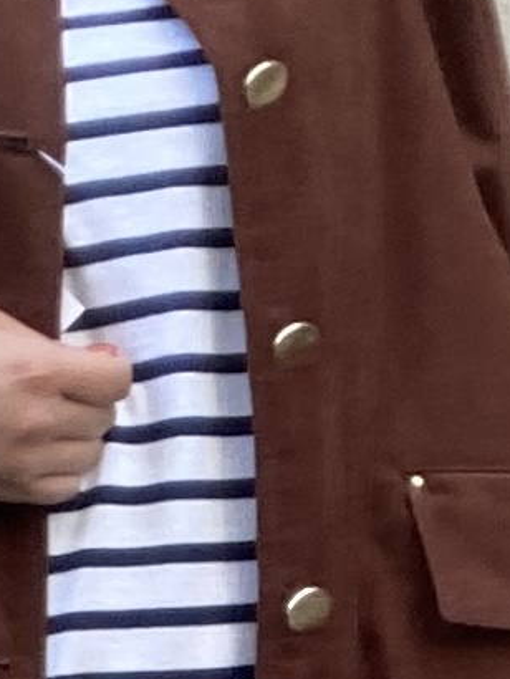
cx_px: 129
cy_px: 1099
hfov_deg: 9.8
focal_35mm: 152
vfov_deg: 12.2
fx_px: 2983
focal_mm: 2.87
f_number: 2.2
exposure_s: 1/121
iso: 40
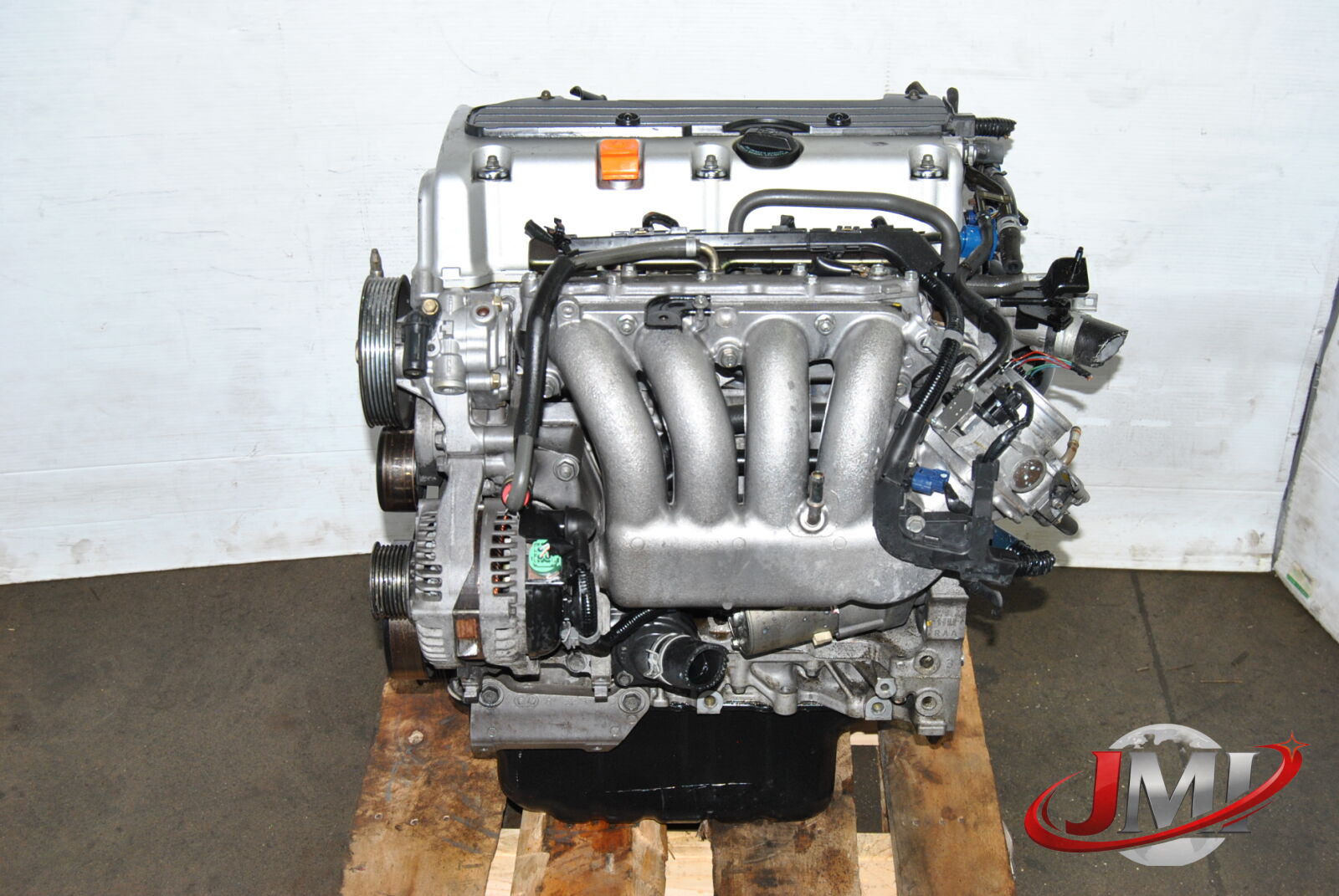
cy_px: 448
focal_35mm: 46
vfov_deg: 29.0
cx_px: 670
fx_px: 1732
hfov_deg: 42.3
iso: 400
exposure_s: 1/200
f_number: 7.1
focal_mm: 31
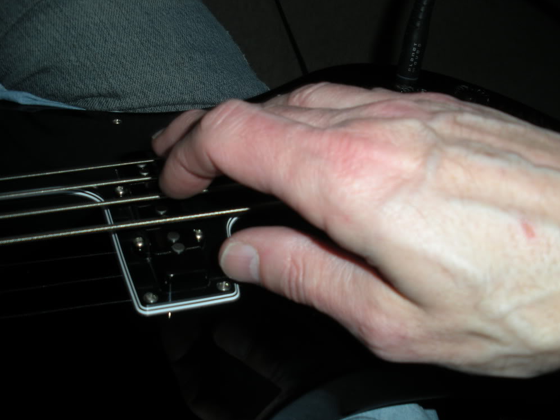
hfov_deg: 50.1
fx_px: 599
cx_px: 283
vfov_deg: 38.7
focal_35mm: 37
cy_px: 215
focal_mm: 6.3
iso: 64
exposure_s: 1/60
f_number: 3.5
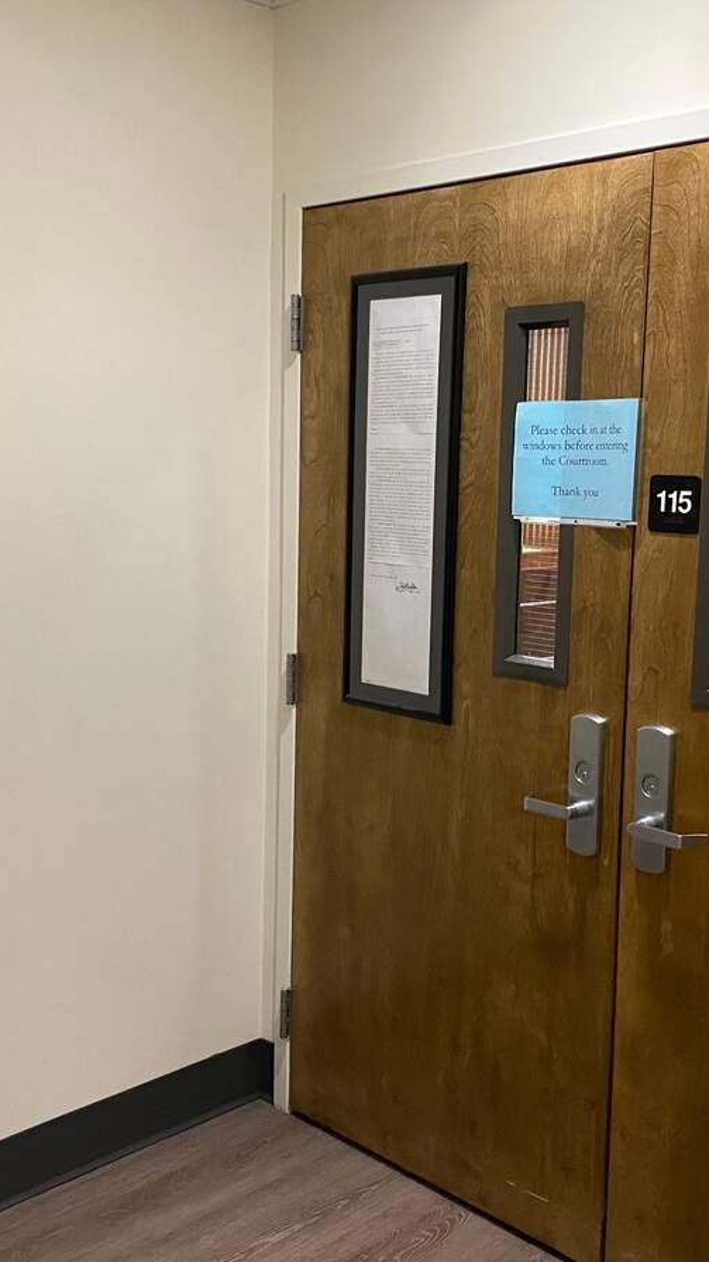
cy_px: 633
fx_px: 1271
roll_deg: -1.2
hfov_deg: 31.1
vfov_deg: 52.8
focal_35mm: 38
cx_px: 403
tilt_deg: -6.3
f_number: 1.8
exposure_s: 1/30
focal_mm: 4.25
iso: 500
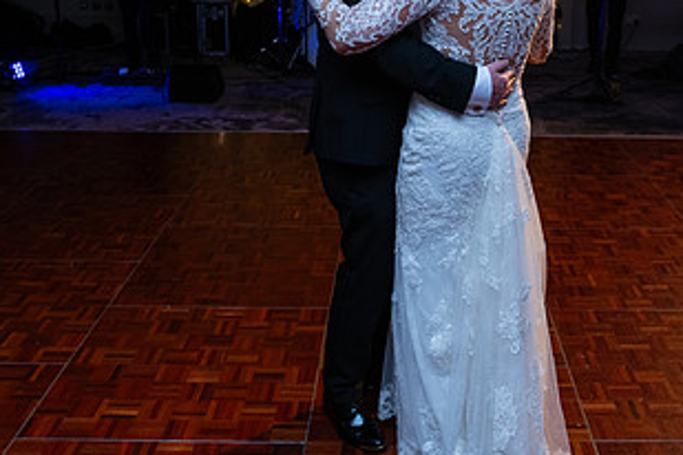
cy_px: 136
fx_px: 854
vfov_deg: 29.6
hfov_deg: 43.3
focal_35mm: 45
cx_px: 427
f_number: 3.5
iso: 1000
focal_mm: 24
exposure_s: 1/160
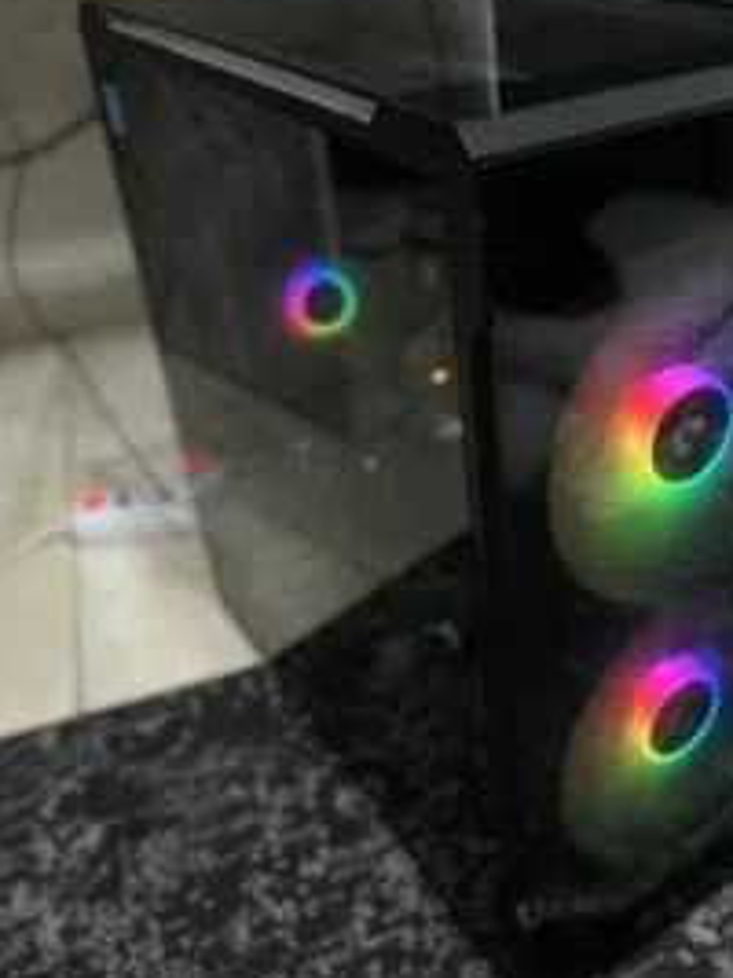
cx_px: 539
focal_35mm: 36
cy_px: 443
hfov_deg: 38.7
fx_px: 1017
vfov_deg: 51.3
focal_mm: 6.86
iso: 400
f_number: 1.78
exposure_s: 1/60
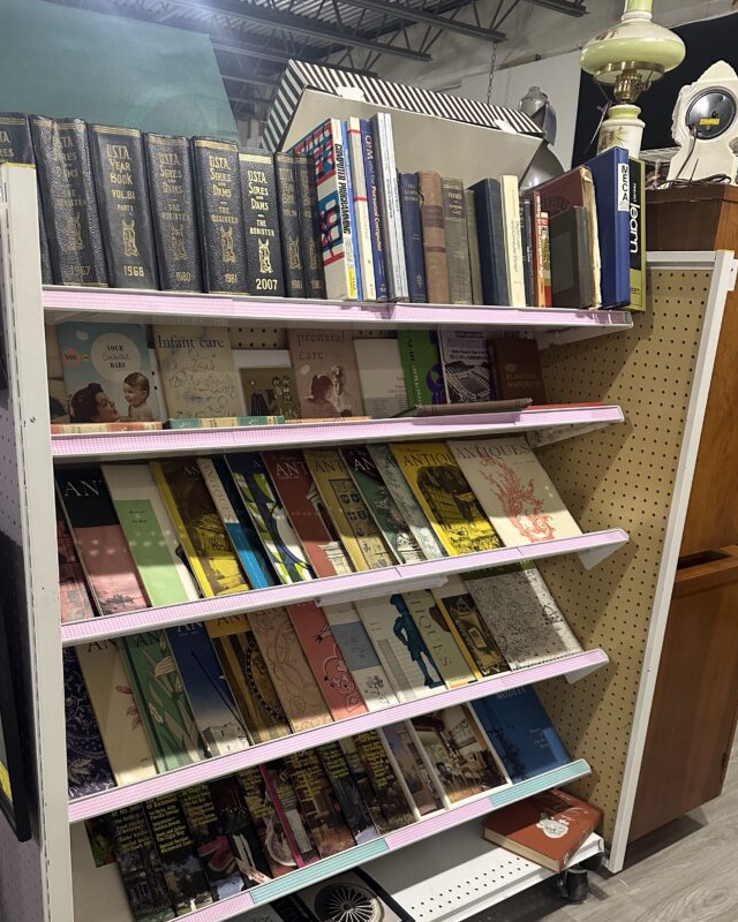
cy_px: 545
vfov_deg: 58.4
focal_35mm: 30
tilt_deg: -17.5
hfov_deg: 48.3
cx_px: 303
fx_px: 819
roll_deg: -2.2
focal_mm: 6.86
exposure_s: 1/60
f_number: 1.78
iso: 320
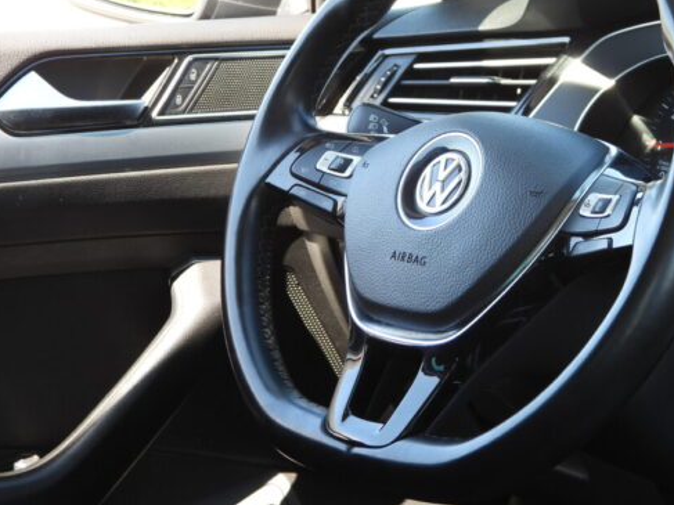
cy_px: 188
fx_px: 2589
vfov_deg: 11.1
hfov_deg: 14.8
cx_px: 464
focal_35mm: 133
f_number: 3.5
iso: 100
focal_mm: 16.3
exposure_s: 1/60
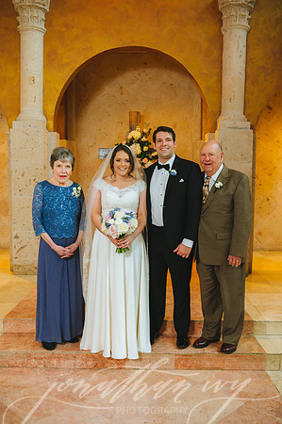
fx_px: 400
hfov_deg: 38.8
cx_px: 141
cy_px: 212
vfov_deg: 55.8
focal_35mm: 34
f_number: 4
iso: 4000
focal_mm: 34
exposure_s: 1/160
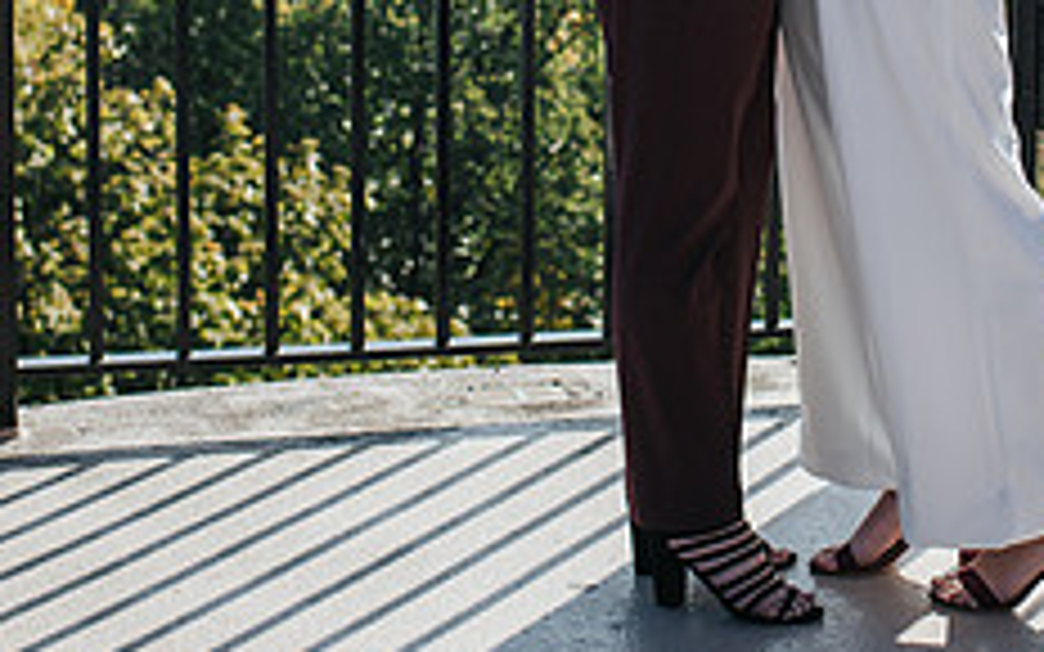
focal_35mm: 107
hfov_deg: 19.4
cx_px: 720
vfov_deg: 11.9
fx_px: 3044
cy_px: -180
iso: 100
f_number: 3.2
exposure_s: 1/1000
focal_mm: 35
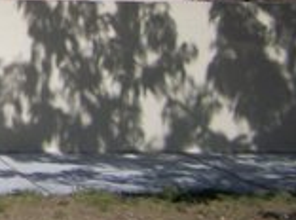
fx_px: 1228
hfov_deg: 12.2
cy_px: -119
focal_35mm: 144
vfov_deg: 9.9
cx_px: -292
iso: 80
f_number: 8.8
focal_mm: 6.3
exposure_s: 1/250
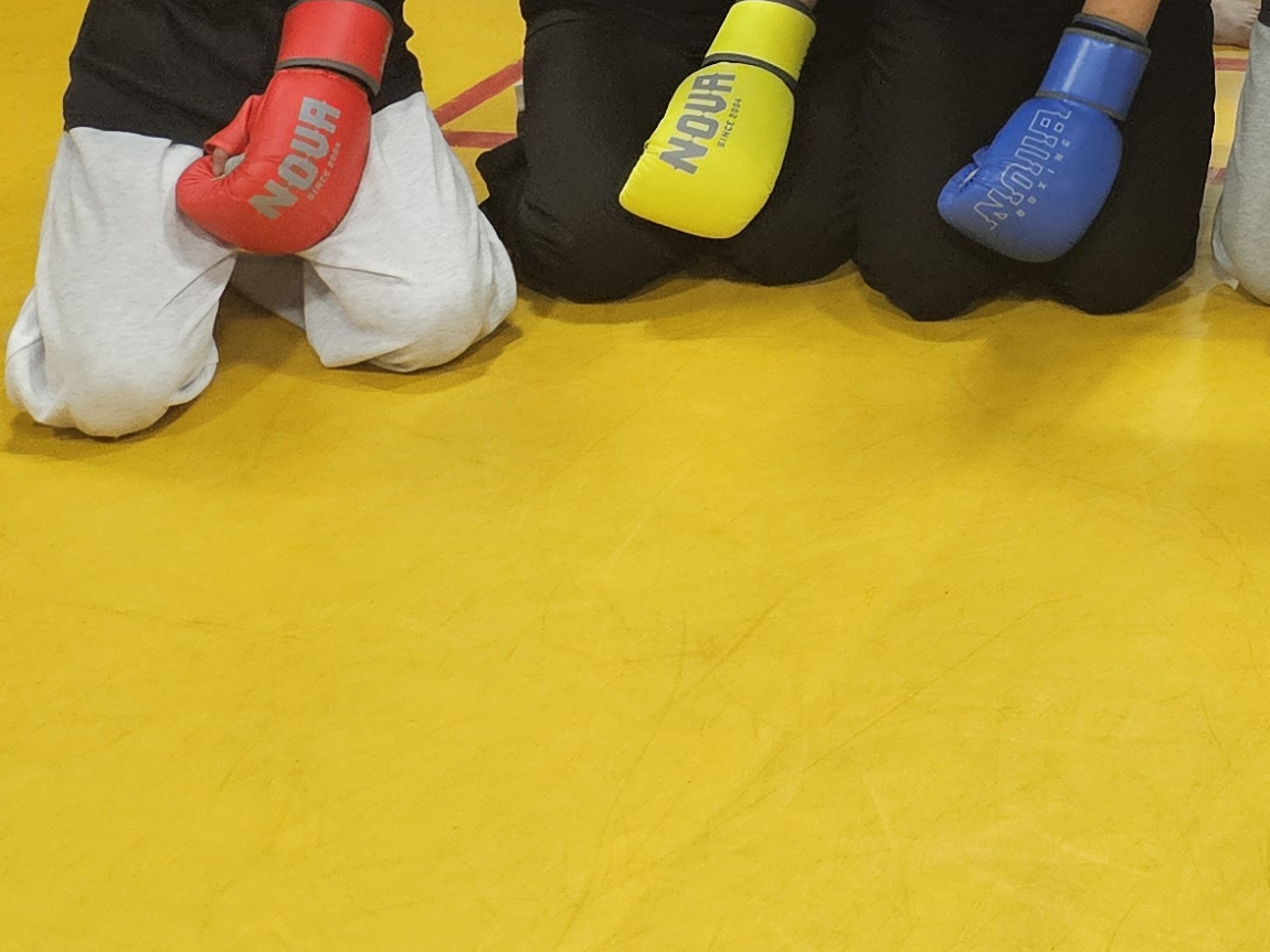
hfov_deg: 20.1
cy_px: -654
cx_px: 2038
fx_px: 2936
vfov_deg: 16.1
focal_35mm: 80
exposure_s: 1/120
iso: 400
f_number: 1.8
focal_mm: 5.4
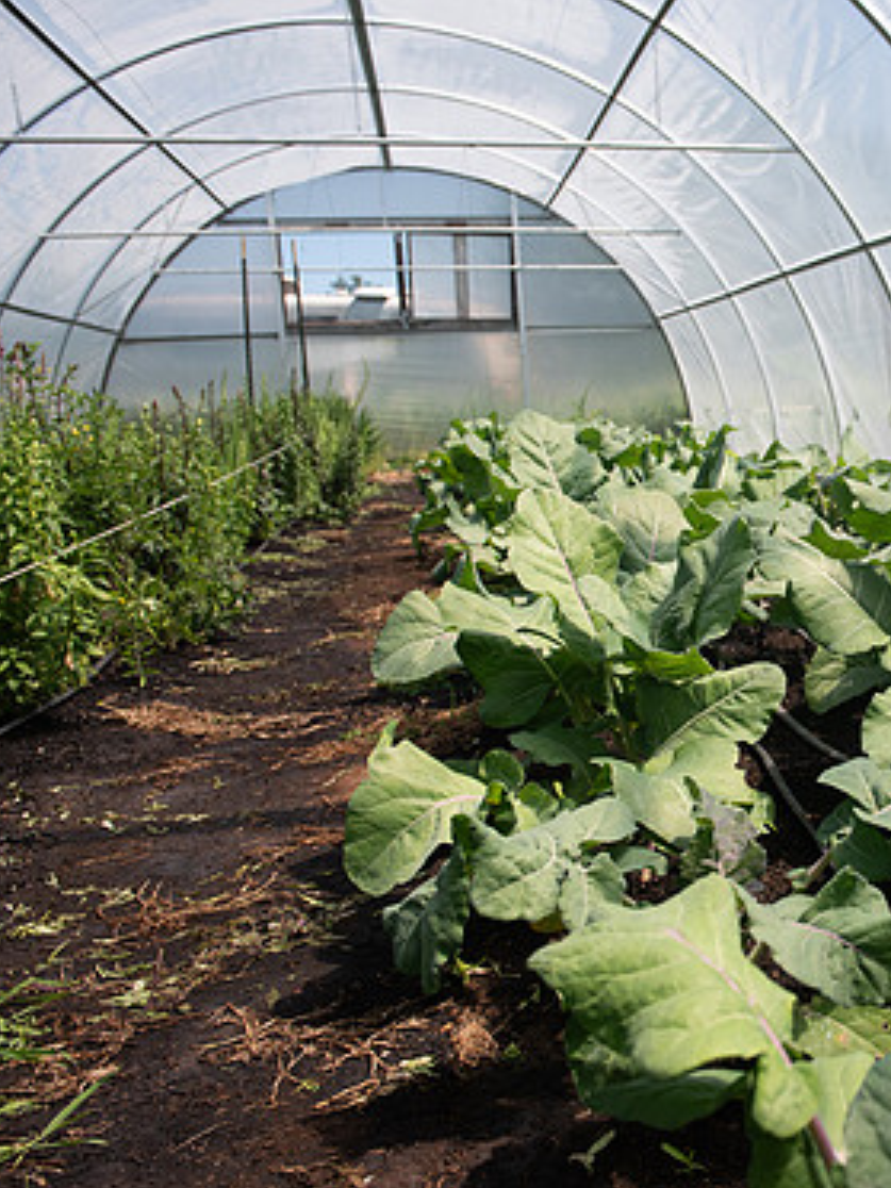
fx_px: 1235
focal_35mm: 36
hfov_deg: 36.4
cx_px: 849
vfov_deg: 51.3
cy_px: 615
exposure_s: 1/2500
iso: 500
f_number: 4.5
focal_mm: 24
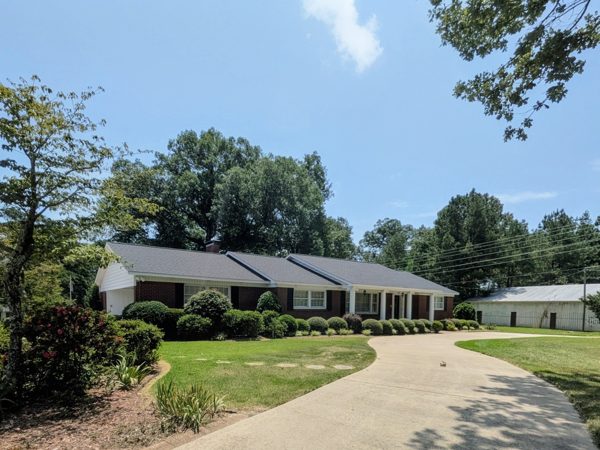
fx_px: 347
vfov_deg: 63.3
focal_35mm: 20
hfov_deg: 81.7
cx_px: 282
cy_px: 320
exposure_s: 1/2188
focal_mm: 1.85
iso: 48
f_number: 2.2
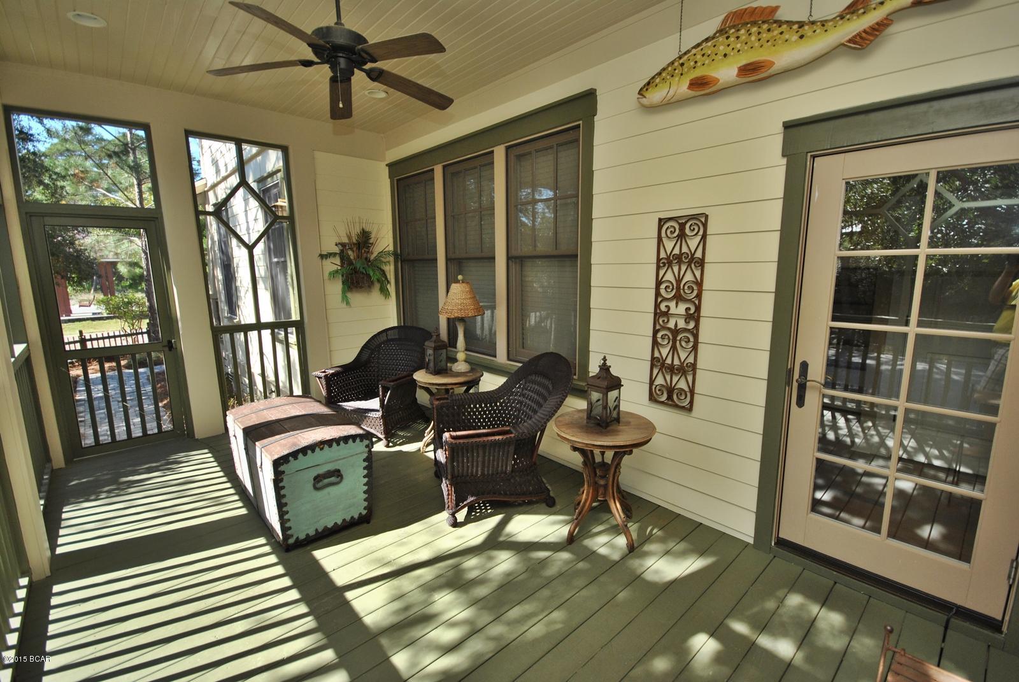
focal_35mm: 15
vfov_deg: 77.5
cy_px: 341
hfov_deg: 100.3
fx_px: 425
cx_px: 510
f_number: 4.5
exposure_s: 1/200
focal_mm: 10
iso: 200
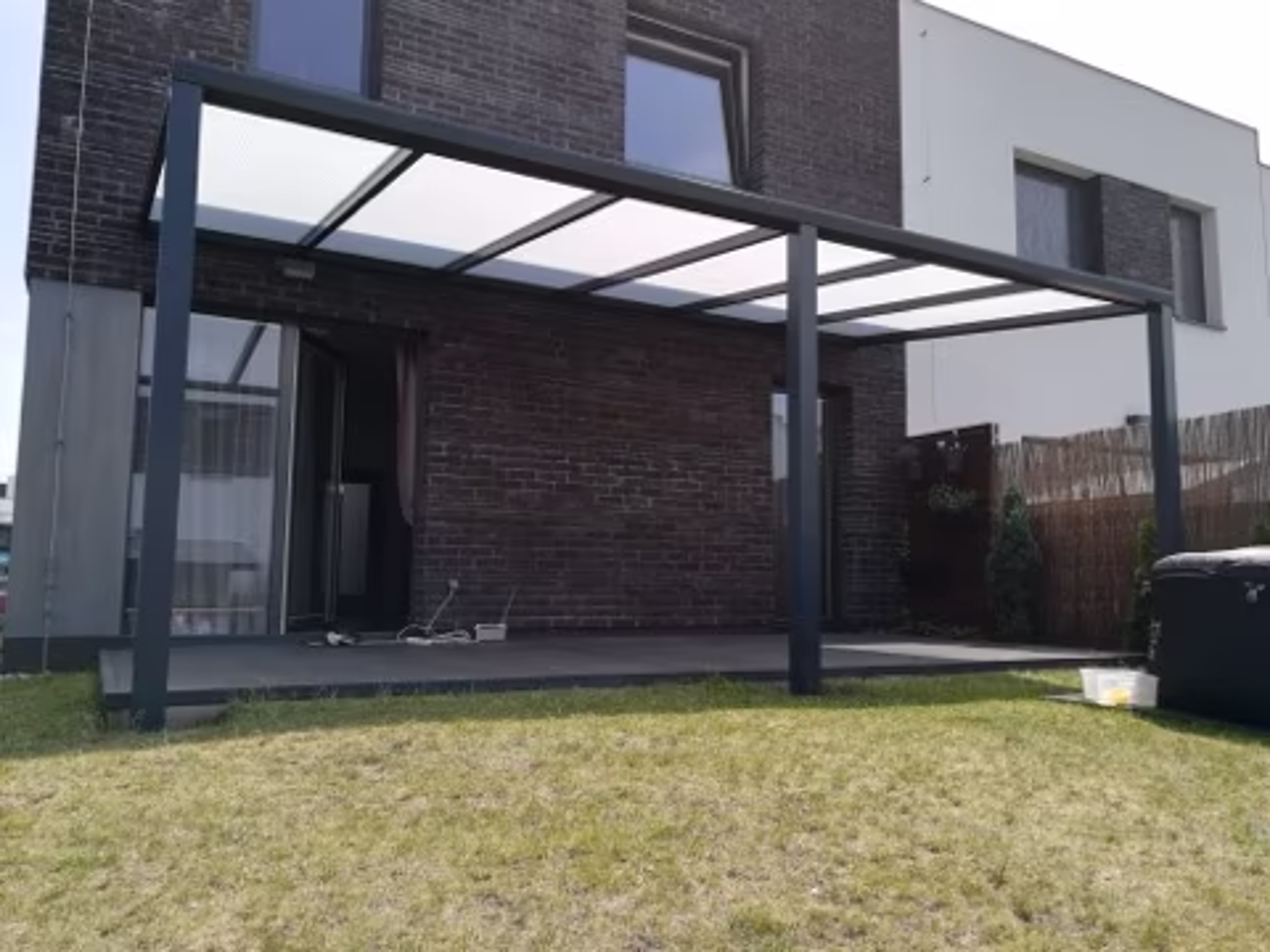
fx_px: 954
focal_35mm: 26
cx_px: 635
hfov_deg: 67.3
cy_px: 476
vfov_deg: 53.1
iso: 50
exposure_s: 1/534
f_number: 2.2
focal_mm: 3.83
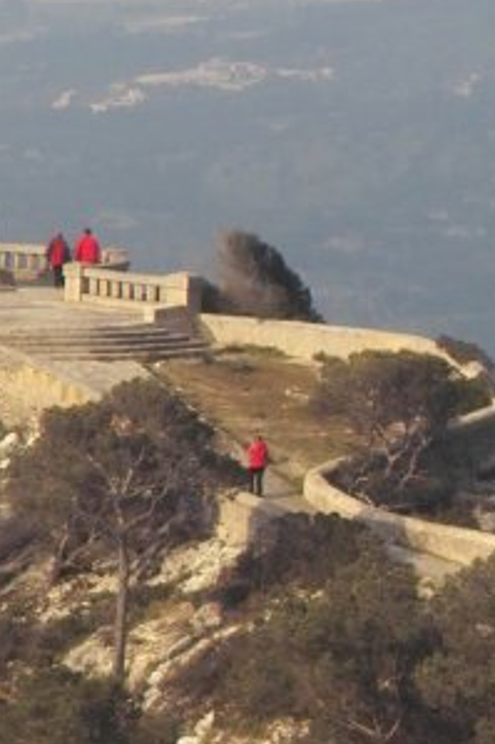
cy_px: 224
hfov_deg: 2.9
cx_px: -61
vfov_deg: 4.3
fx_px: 9807
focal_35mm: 475
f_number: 11
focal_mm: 96
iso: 400
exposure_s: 1/400
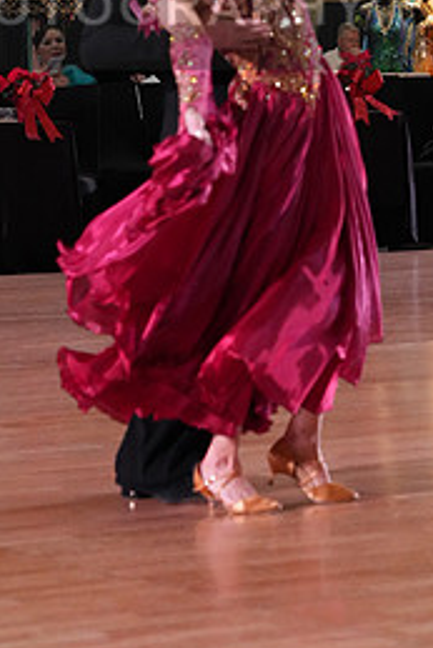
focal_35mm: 186
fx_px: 3351
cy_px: -13
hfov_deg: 7.4
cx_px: 61
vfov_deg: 10.9
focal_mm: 83
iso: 5000
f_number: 5.6
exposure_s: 1/320
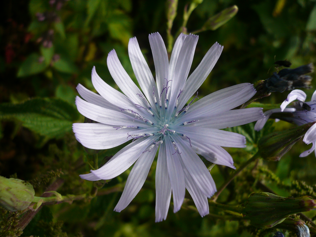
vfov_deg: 49.7
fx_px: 256
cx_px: 158
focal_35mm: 28
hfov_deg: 63.4
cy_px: 118
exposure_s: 1/640
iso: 100
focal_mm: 4.6
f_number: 2.8
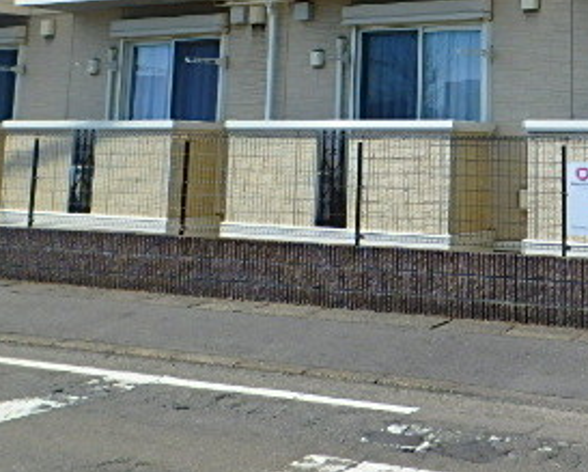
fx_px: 1115
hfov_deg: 28.8
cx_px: 478
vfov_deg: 22.6
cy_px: -43
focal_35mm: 64
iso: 125
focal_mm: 5
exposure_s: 1/640
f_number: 4.4
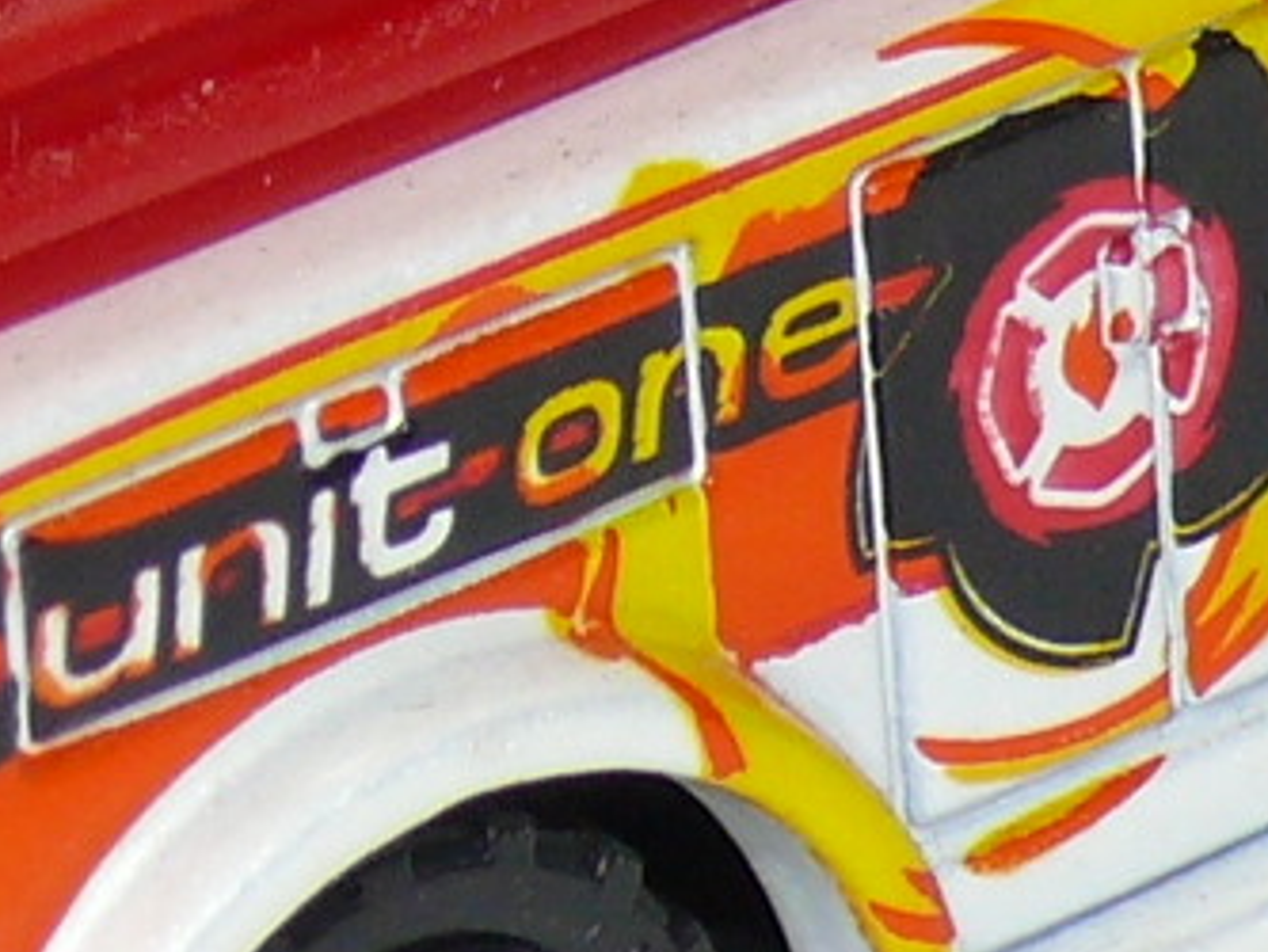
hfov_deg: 4.0
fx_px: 18139
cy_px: -19
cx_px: 845
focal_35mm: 495
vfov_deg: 3.0
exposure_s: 1/30
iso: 100
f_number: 4
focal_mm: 13.4
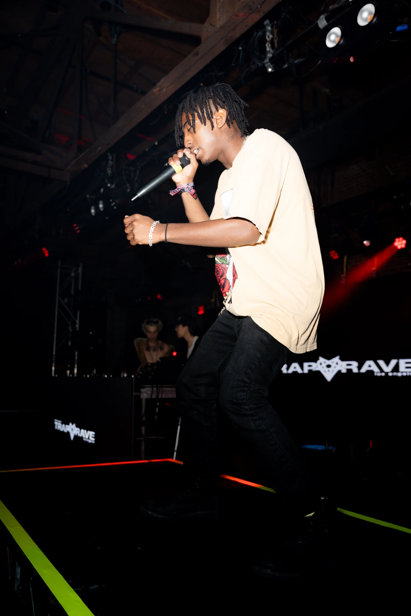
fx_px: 510
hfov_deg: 43.9
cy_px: 308
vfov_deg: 62.3
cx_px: 206
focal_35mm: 30
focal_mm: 29.8
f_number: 3.5
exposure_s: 1/125
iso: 500
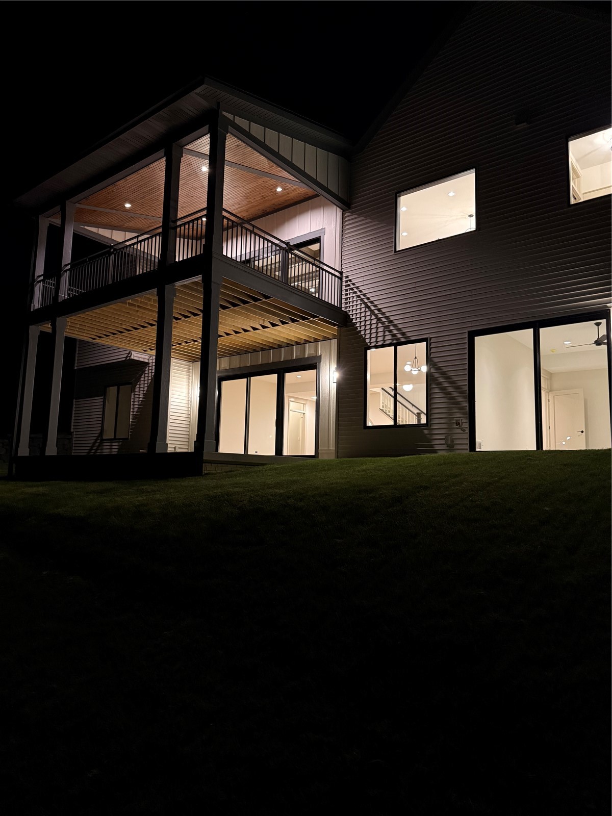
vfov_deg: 71.6
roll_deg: -3.7
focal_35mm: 24
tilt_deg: +8.0
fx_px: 566
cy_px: 408
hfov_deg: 56.8
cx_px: 306
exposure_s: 1/40
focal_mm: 6.76
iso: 800
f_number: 1.78
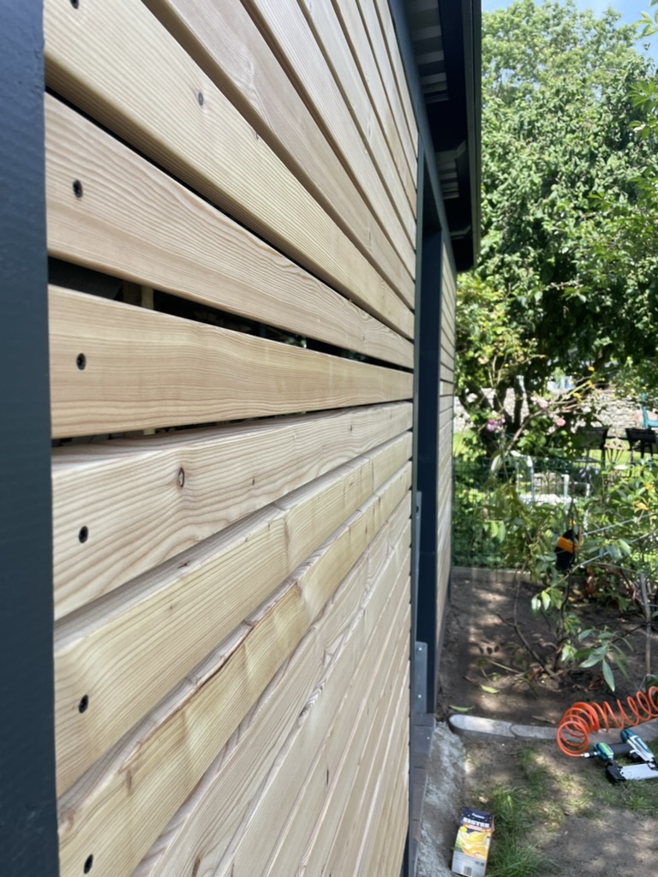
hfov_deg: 53.1
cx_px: 329
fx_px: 659
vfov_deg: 67.3
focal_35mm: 26
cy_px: 438
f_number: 1.6
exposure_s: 1/615
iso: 32
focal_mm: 4.2
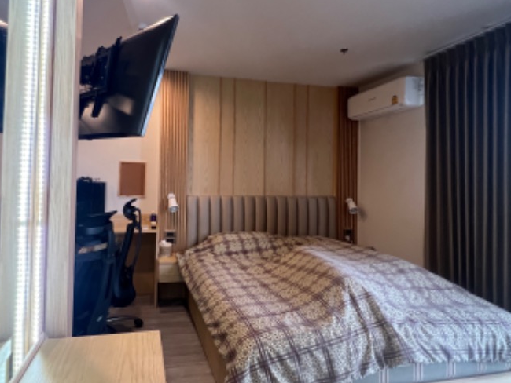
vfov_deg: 65.8
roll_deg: -0.5
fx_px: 295
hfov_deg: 80.9
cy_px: 172
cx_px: 208
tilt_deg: -0.3
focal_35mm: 20
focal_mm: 1.57
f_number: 1.8
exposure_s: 1/100
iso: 250
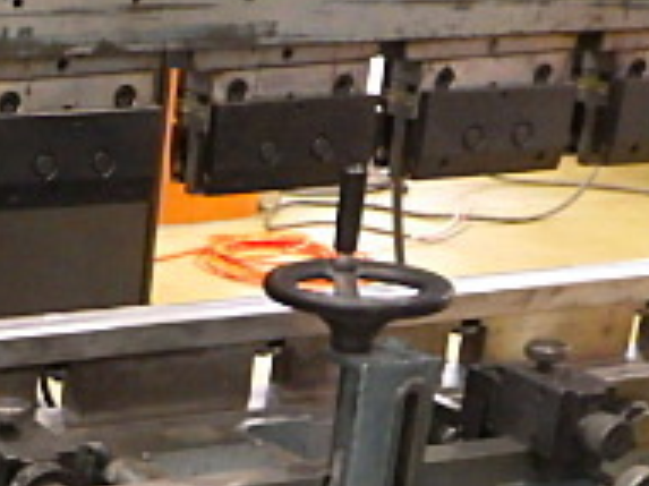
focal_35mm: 94
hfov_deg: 19.4
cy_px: 608
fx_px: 1761
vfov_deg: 15.1
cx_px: -183
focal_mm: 5
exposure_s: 1/45
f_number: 3.5
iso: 1250
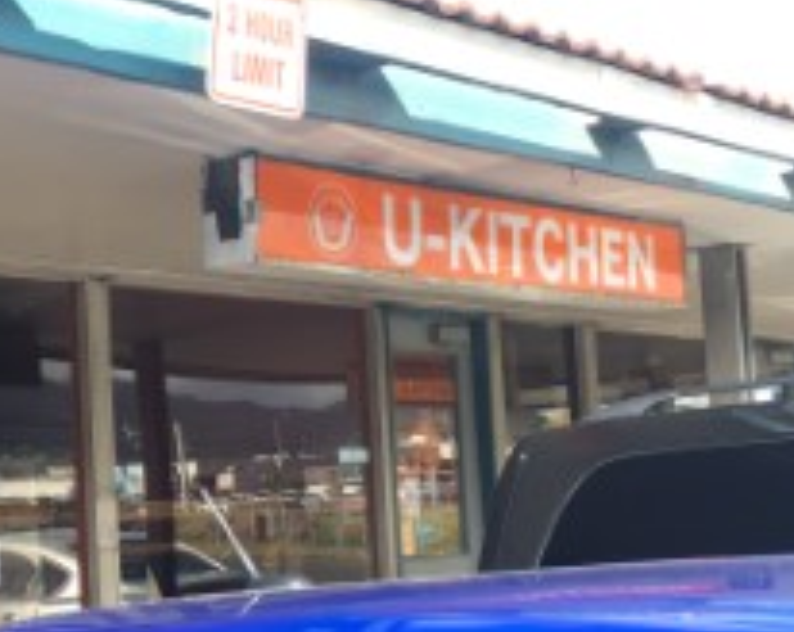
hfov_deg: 28.9
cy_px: 405
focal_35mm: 62
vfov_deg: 24.4
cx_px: 31
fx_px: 1454
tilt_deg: +4.5
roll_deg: +1.5
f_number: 2.2
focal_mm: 4.15
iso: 25
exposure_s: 1/197
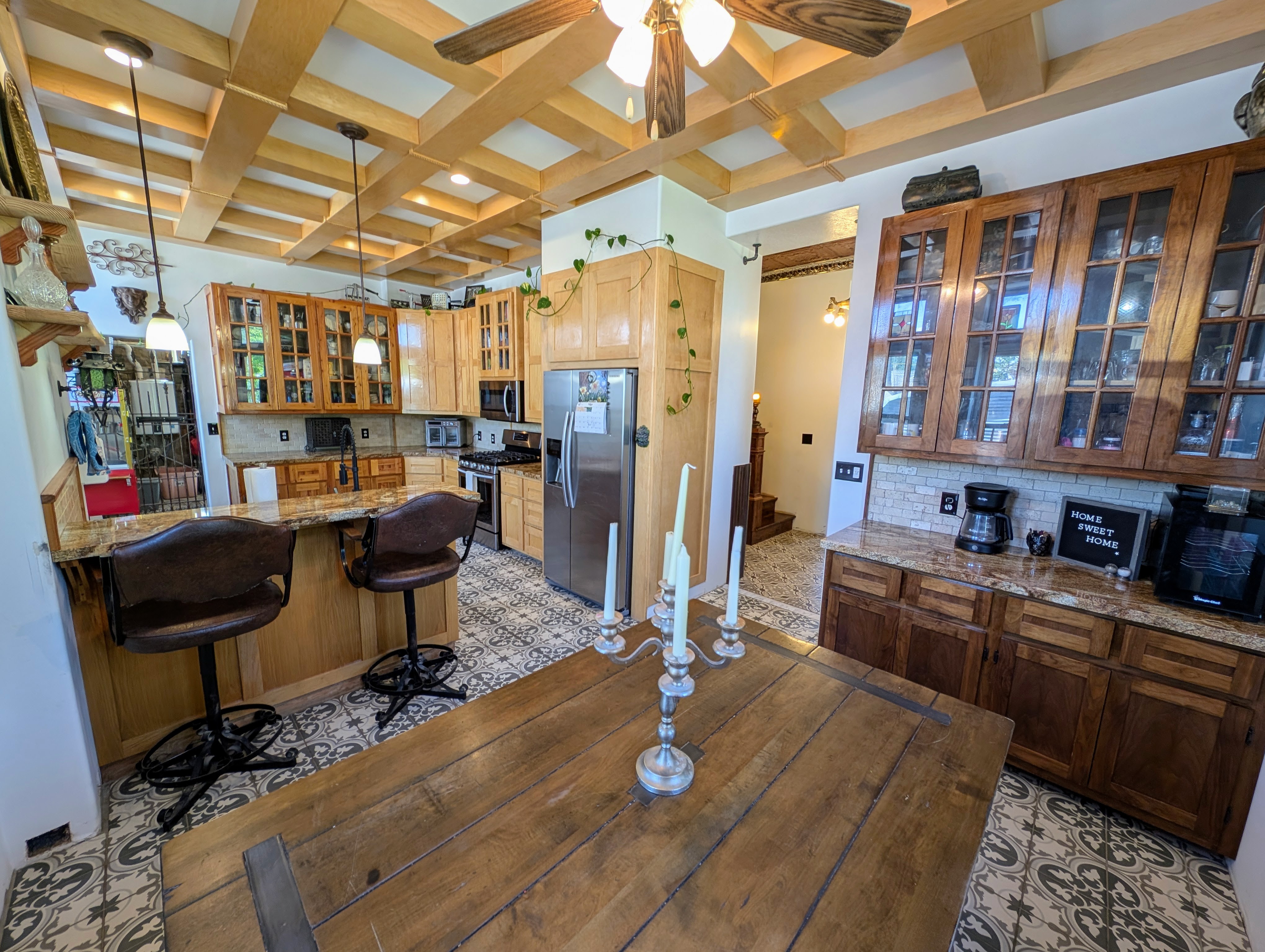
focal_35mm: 12
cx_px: 632
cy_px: 476
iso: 36
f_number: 1.95
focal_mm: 2.23
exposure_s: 1/30
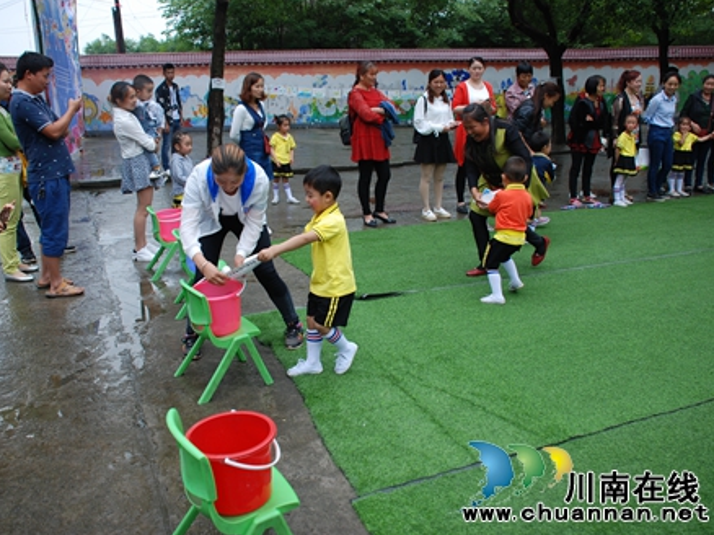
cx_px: 336
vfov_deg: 42.9
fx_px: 680
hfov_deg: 55.3
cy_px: 267
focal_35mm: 33
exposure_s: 1/250
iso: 100
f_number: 3.8
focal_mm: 20
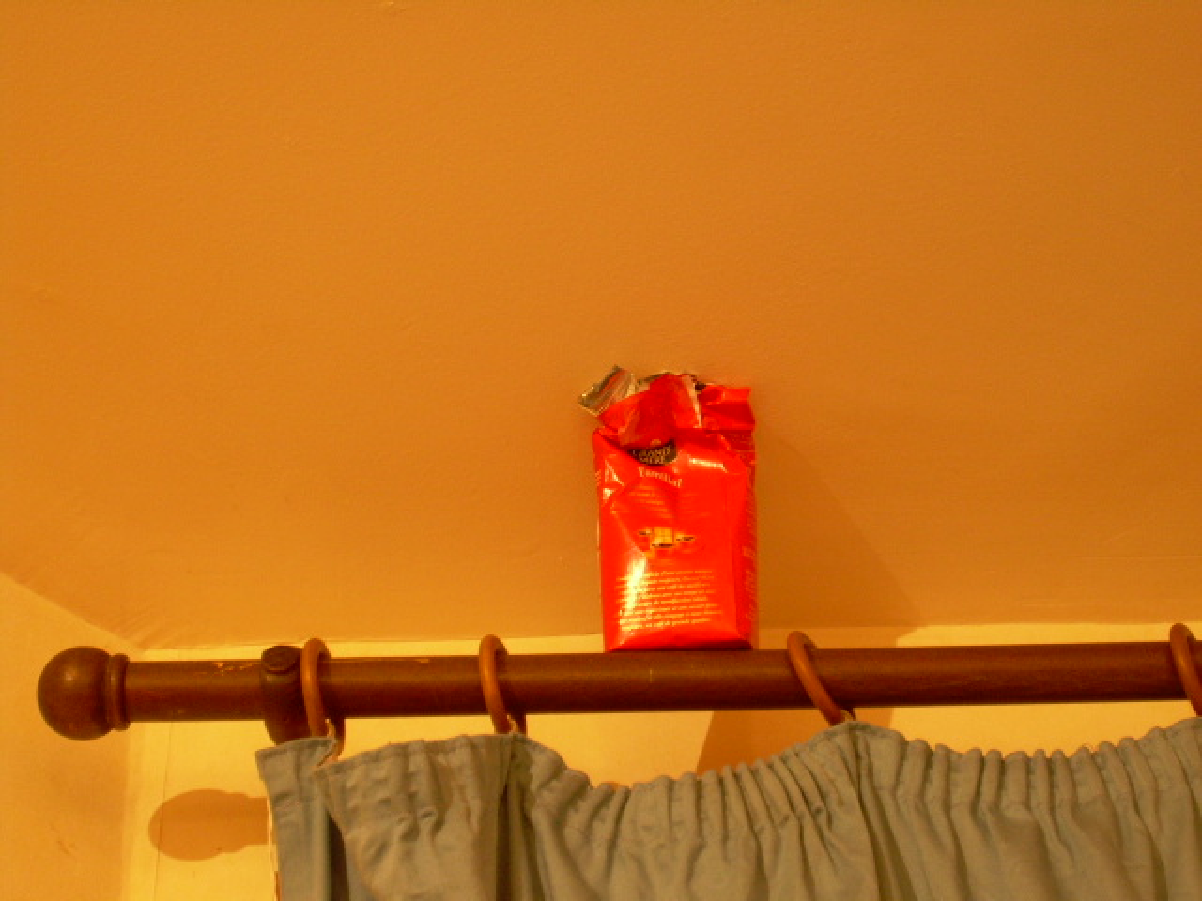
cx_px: 601
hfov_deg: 22.8
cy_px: 450
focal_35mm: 86
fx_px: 2986
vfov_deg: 17.2
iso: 200
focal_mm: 14.6
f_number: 4.2
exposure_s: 1.3
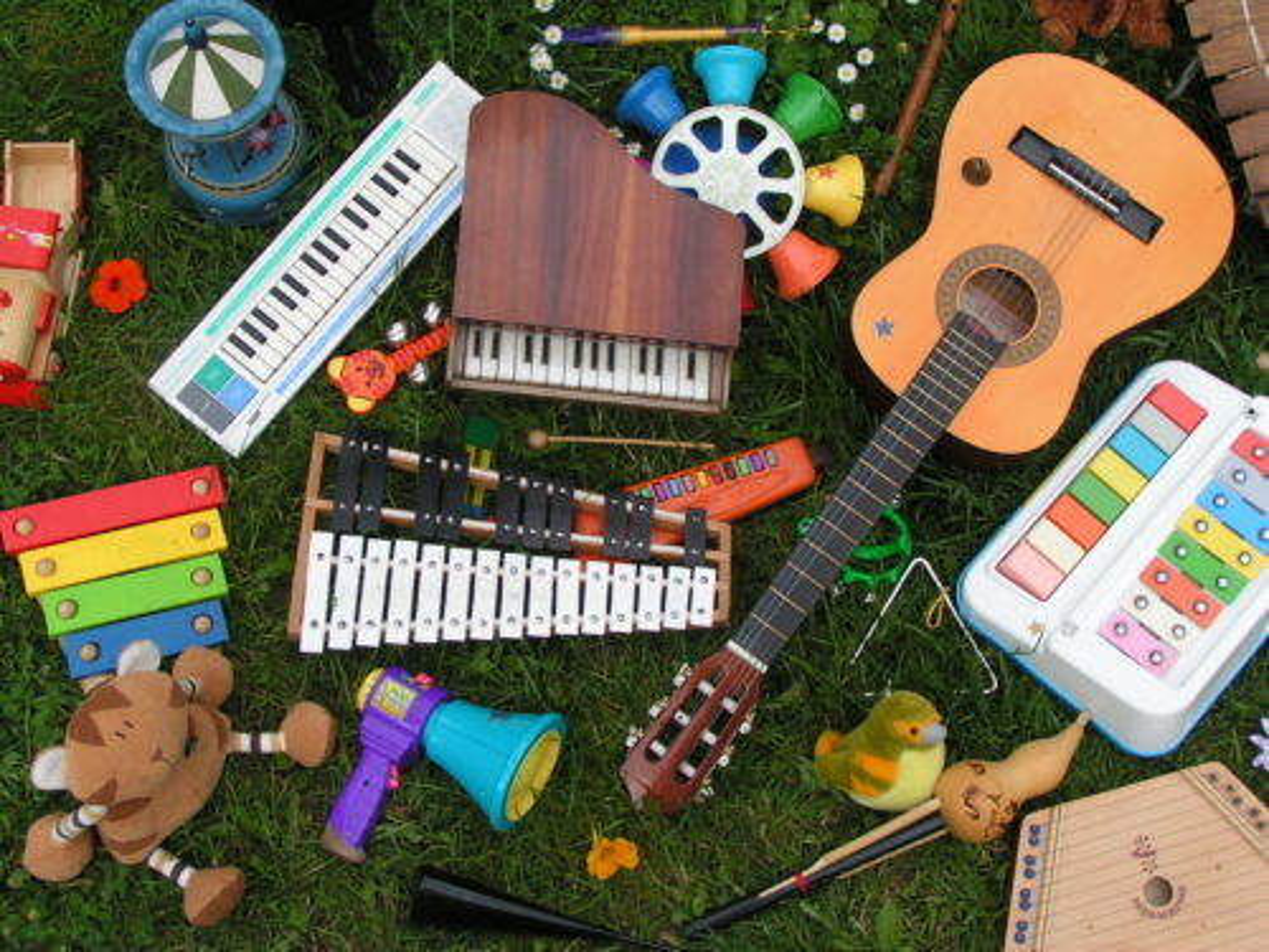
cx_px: 634
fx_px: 1723
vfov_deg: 30.9
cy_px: 476
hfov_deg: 40.4
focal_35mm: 47
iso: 50
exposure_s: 1/250
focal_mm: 7.3
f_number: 5.6
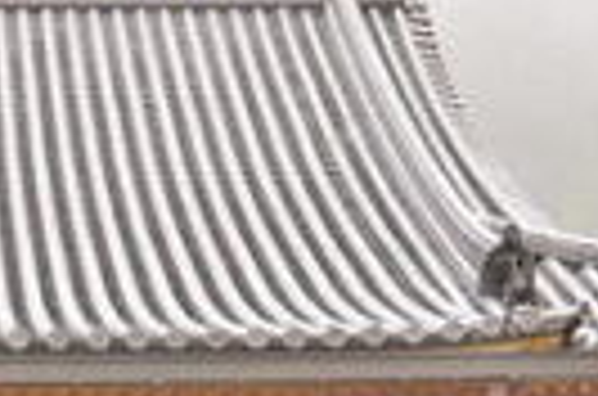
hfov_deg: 11.8
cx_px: -63
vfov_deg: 7.8
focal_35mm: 172
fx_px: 2850
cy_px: 518
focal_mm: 38
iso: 100
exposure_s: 1/30
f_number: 10
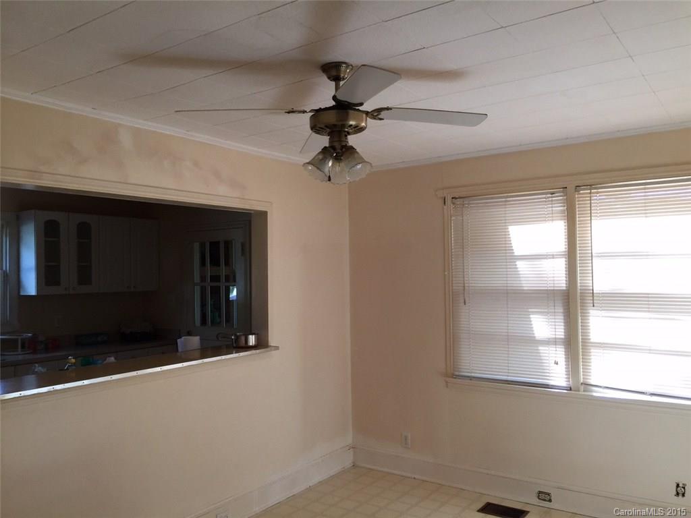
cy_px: 259
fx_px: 579
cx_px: 346
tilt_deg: +0.2
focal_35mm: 29
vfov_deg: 48.2
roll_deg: +0.6
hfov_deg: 61.7
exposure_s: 1/30
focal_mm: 4.15
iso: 40
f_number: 2.2
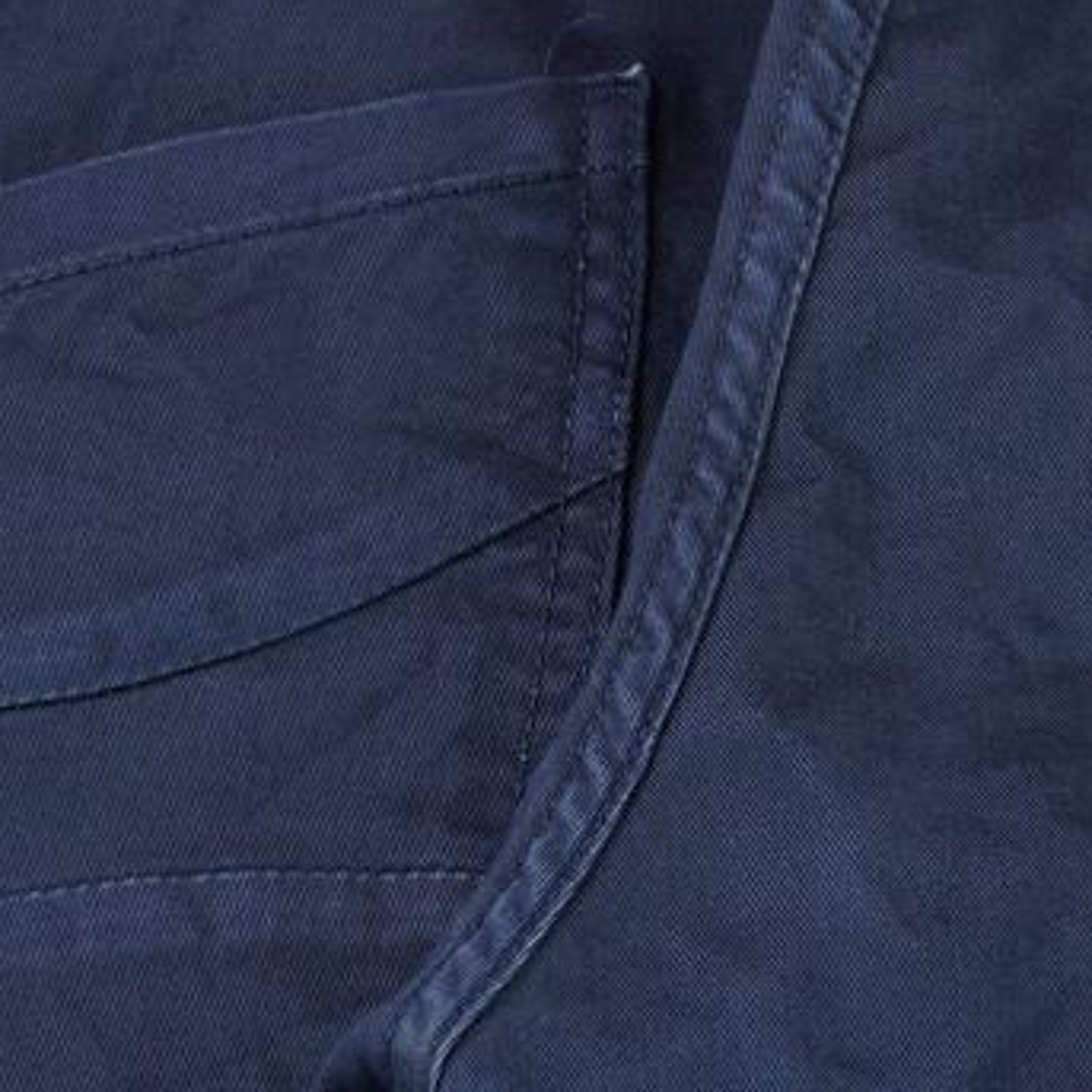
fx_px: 9404
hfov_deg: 6.6
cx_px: 1100
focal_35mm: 263
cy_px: 328
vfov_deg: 6.6
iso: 200
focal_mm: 59
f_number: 5.6
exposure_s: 1/100
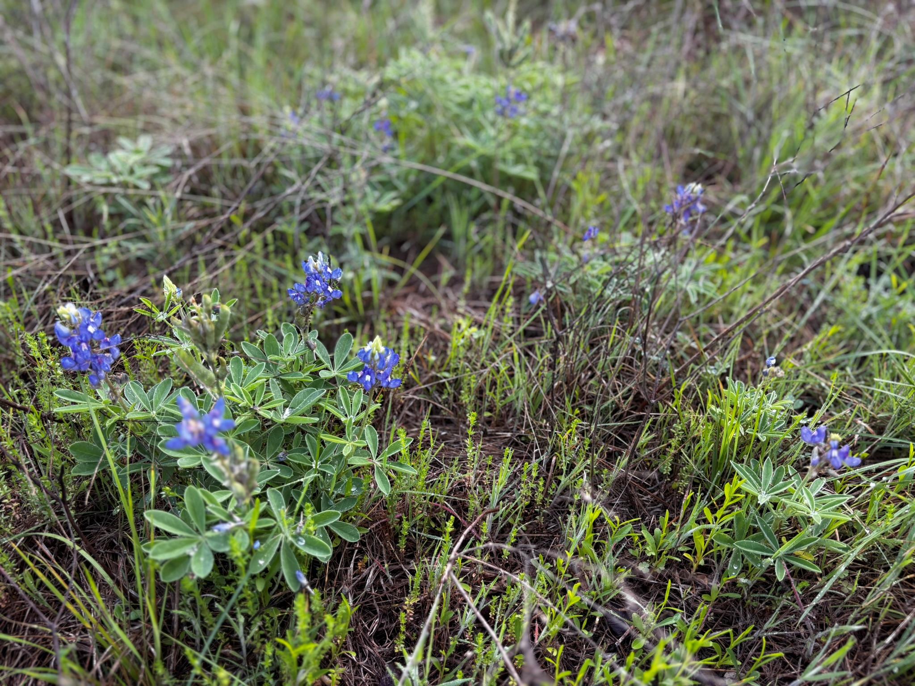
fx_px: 687
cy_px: 343
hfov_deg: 67.3
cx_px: 458
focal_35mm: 26
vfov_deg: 53.1
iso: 40
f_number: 1.6
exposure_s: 1/209
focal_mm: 5.96
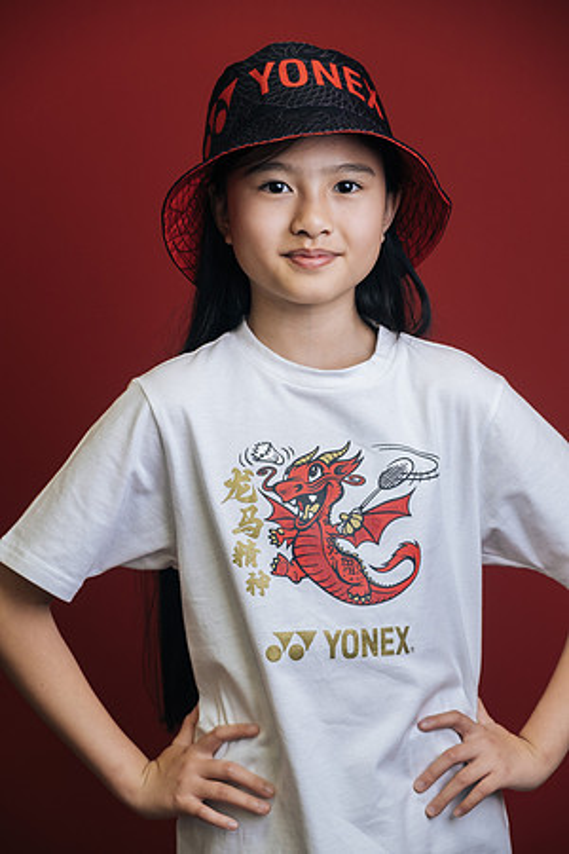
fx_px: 1968
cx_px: 284
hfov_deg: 16.5
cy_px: 427
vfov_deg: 24.5
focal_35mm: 83
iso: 400
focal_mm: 55
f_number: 3.2
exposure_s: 1/125
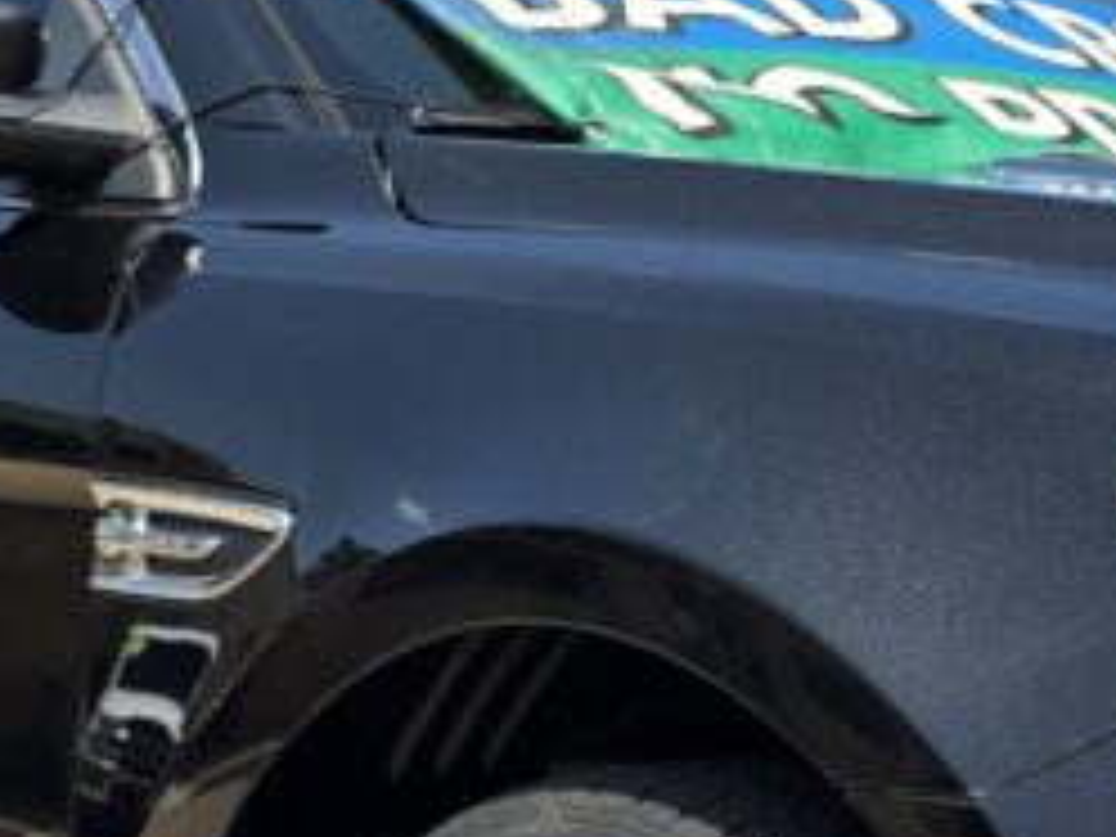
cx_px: 1112
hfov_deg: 20.0
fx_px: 3063
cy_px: 724
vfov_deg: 15.4
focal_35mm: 95
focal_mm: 6.3
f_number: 1.7
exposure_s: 1/677
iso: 12
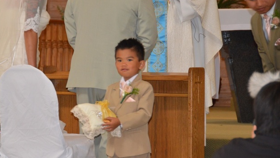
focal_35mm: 240
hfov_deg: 9.0
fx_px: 1783
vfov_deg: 5.1
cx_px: 102
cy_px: 94
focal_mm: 120
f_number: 5.3
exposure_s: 1/60
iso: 800
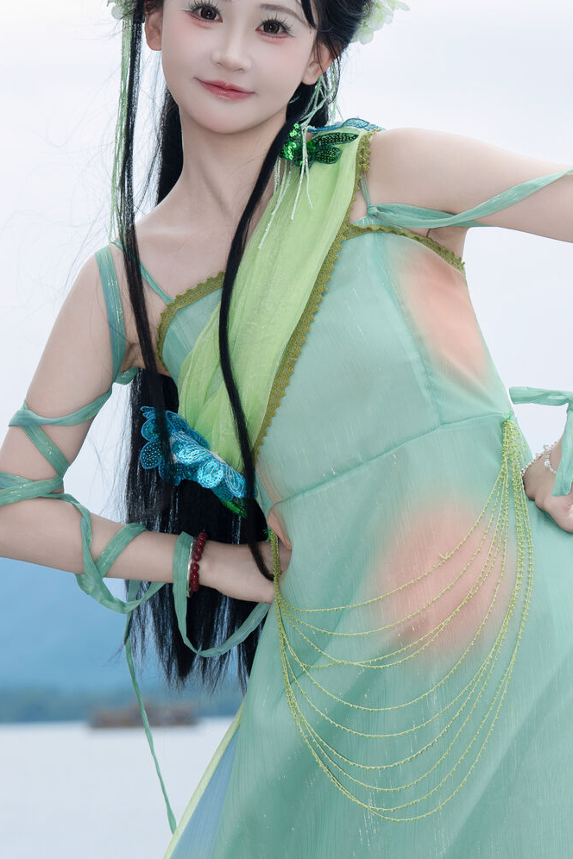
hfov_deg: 9.7
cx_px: 315
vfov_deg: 14.5
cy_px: 292
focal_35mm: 141
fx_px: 3366
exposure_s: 1/250
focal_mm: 78
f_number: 5.6
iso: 160
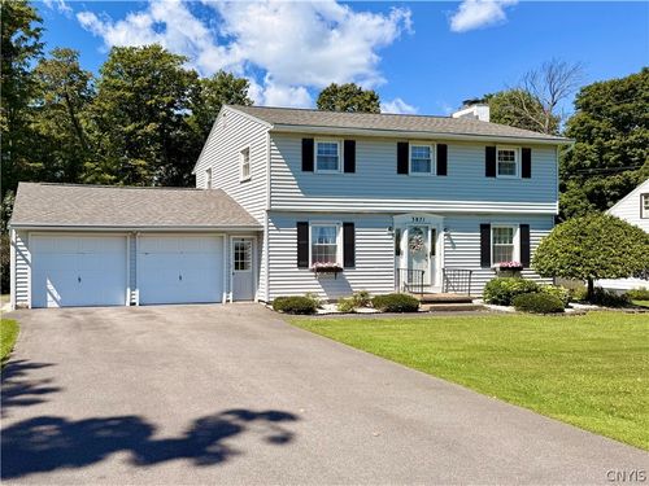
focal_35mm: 24
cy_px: 243
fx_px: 450
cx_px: 324
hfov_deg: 71.6
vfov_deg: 56.8
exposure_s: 1/4975
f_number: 1.78
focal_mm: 6.76
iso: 80
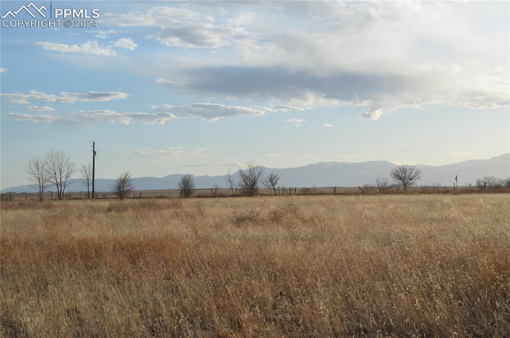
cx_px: 255
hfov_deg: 24.7
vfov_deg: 16.5
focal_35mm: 82
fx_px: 1166
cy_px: 169
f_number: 9
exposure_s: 1/320
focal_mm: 55
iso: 100
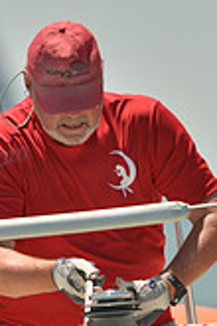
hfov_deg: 1.0
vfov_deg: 1.5
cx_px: 131
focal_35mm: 1404
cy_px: 439
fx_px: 12694
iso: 200
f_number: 5.6
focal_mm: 400
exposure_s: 1/1250
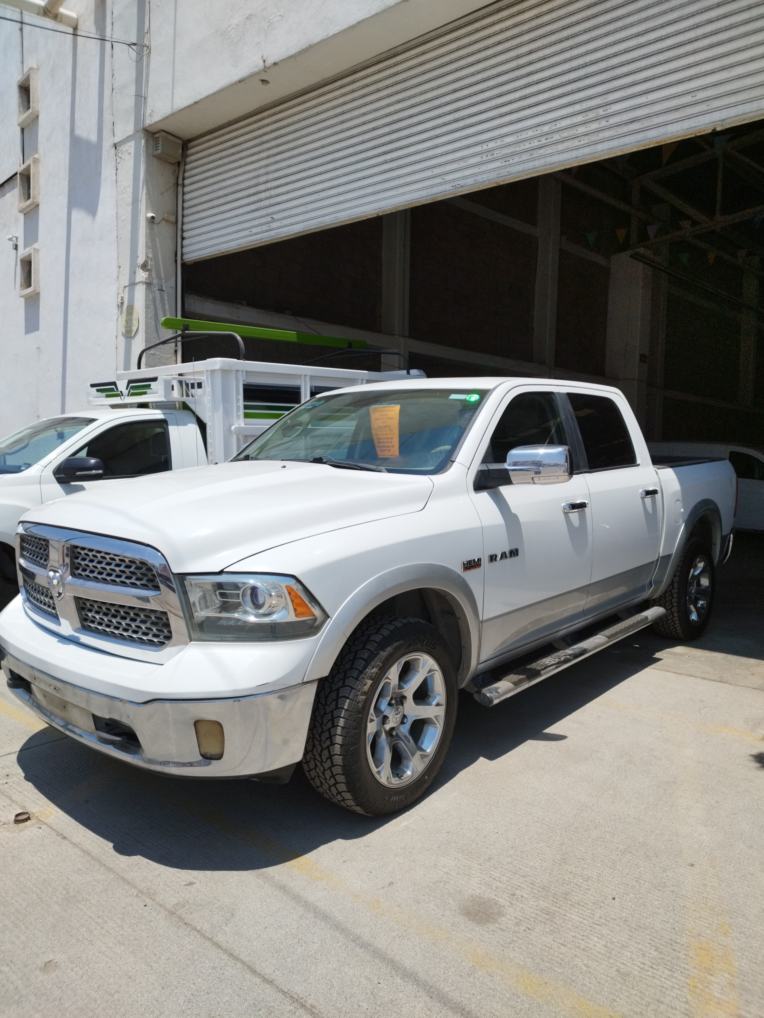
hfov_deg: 56.8
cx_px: 382
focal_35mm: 24
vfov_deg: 71.6
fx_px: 706
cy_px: 509
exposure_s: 1/1360
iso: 50
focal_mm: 5.89
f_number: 1.89
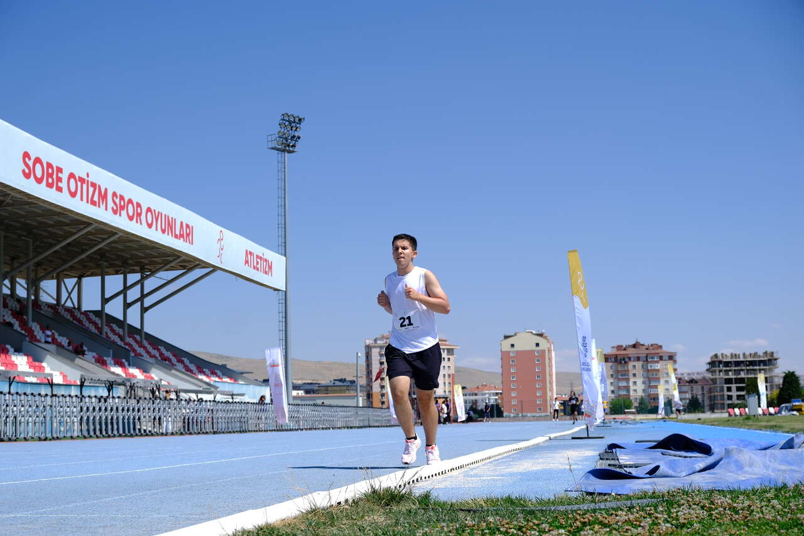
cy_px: 268
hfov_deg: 33.9
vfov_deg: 23.0
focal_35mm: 59
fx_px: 1317
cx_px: 402
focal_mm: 39
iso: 80
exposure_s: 1/640
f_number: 4.5
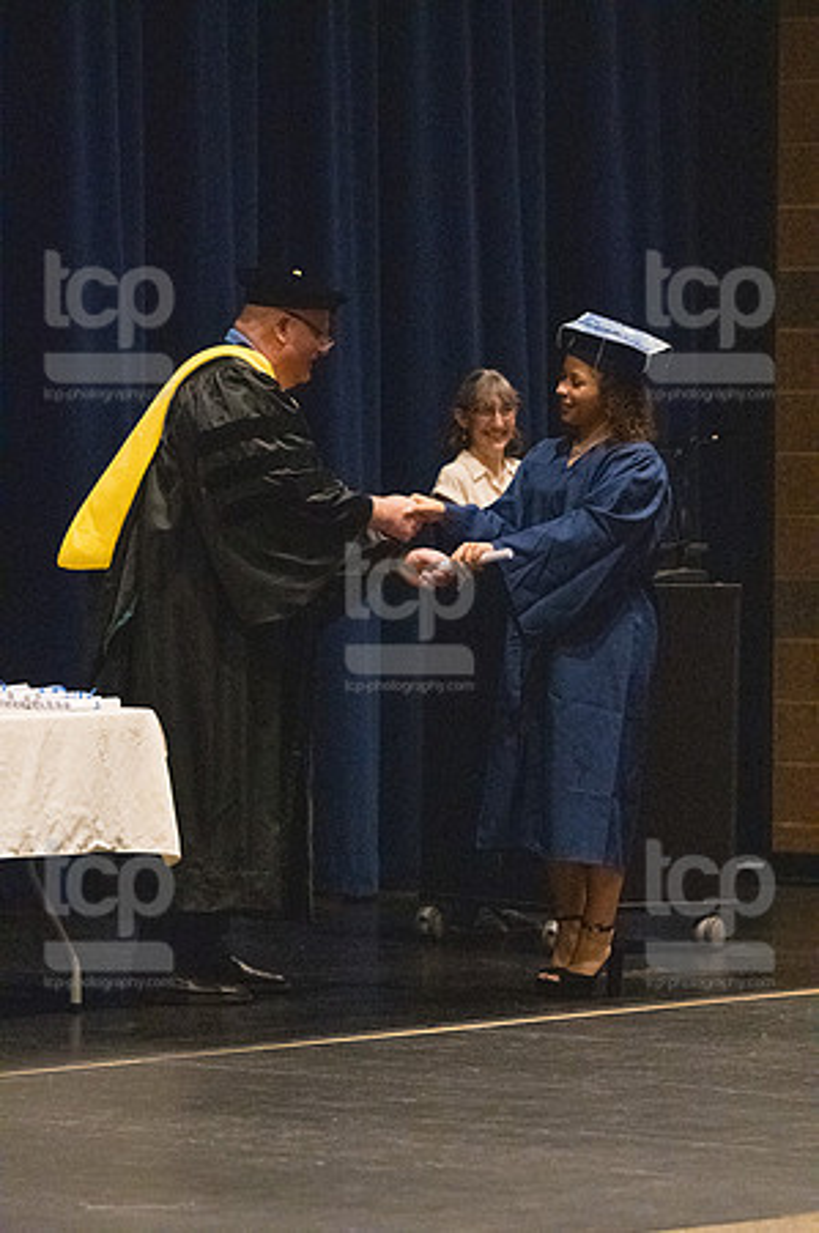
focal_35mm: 195
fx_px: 6669
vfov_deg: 10.6
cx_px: 410
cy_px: 616
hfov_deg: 7.0
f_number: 3.2
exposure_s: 1/400
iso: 10000
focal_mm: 130
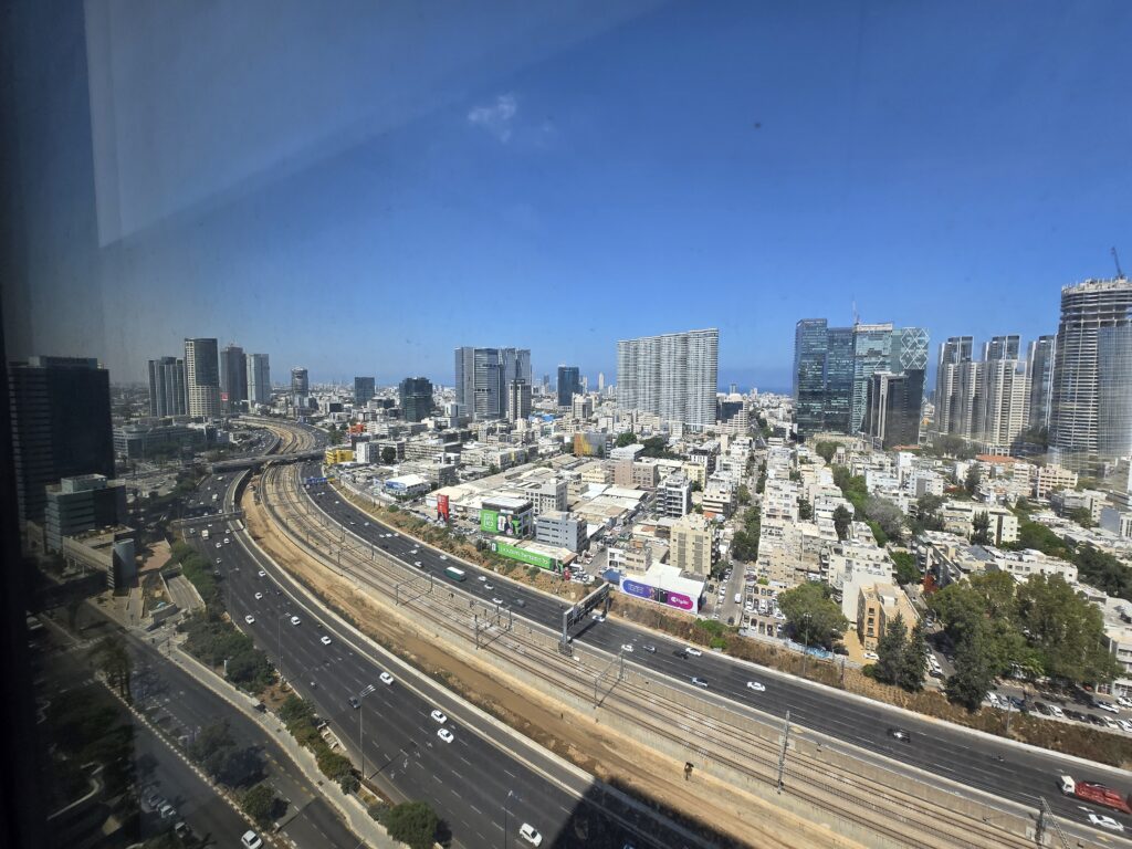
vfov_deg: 89.9
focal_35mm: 13
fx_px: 425
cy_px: 424
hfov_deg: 106.2
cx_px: 566
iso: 25
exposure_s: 1/677
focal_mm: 1.7
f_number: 2.2
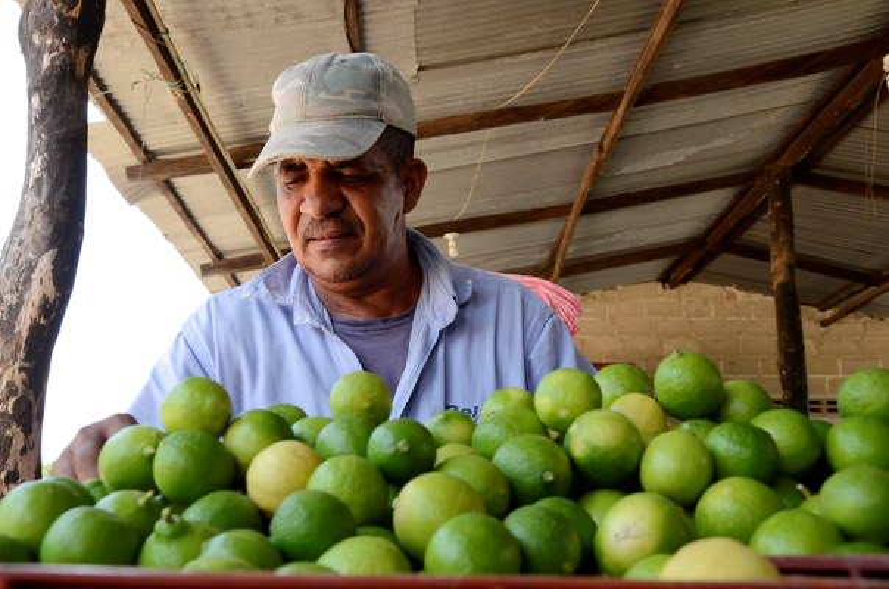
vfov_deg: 34.1
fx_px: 961
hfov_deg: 49.6
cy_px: 294
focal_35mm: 39
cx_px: 444
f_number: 9
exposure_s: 1/125
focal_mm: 26
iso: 400
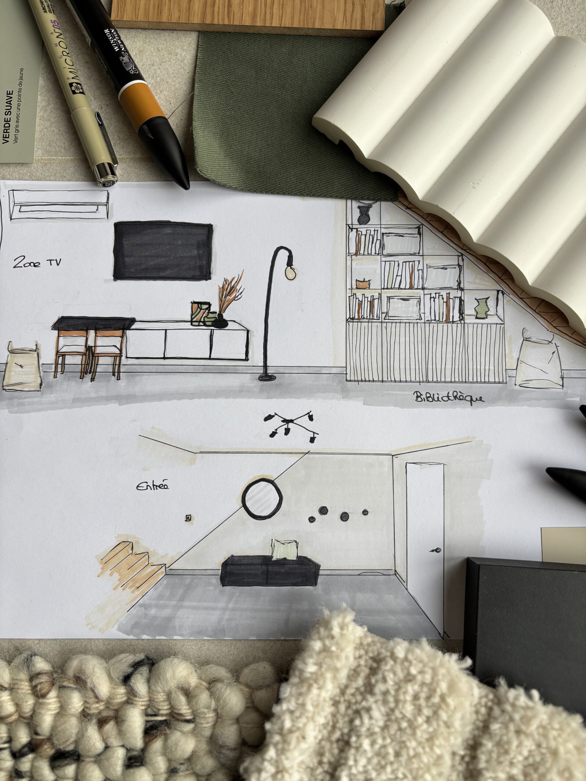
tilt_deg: -84.3
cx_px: 293
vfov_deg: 67.3
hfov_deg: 53.1
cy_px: 390
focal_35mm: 26
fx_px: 587
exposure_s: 1/331
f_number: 1.6
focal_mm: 5.96
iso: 50
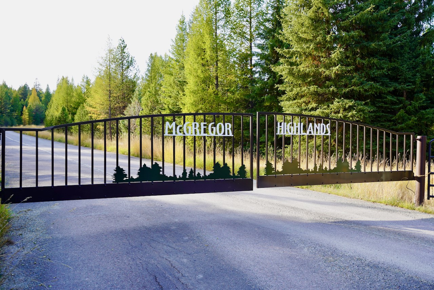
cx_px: 217
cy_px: 145
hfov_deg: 54.4
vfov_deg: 37.9
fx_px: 422
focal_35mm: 35
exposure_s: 1/60
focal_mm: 35
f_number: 6.3
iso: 100
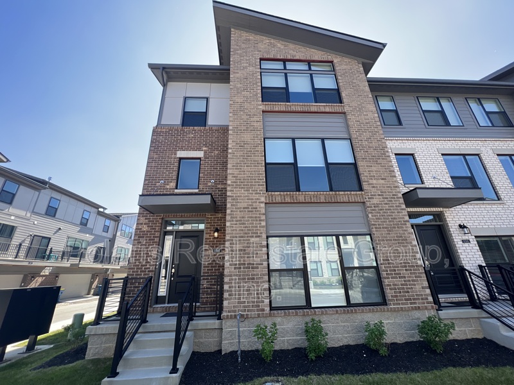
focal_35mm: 13
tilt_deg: +22.4
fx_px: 193
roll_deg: +1.9
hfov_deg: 106.2
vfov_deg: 89.9
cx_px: 257
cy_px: 192
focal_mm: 1.57
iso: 32
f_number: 1.8
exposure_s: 1/347
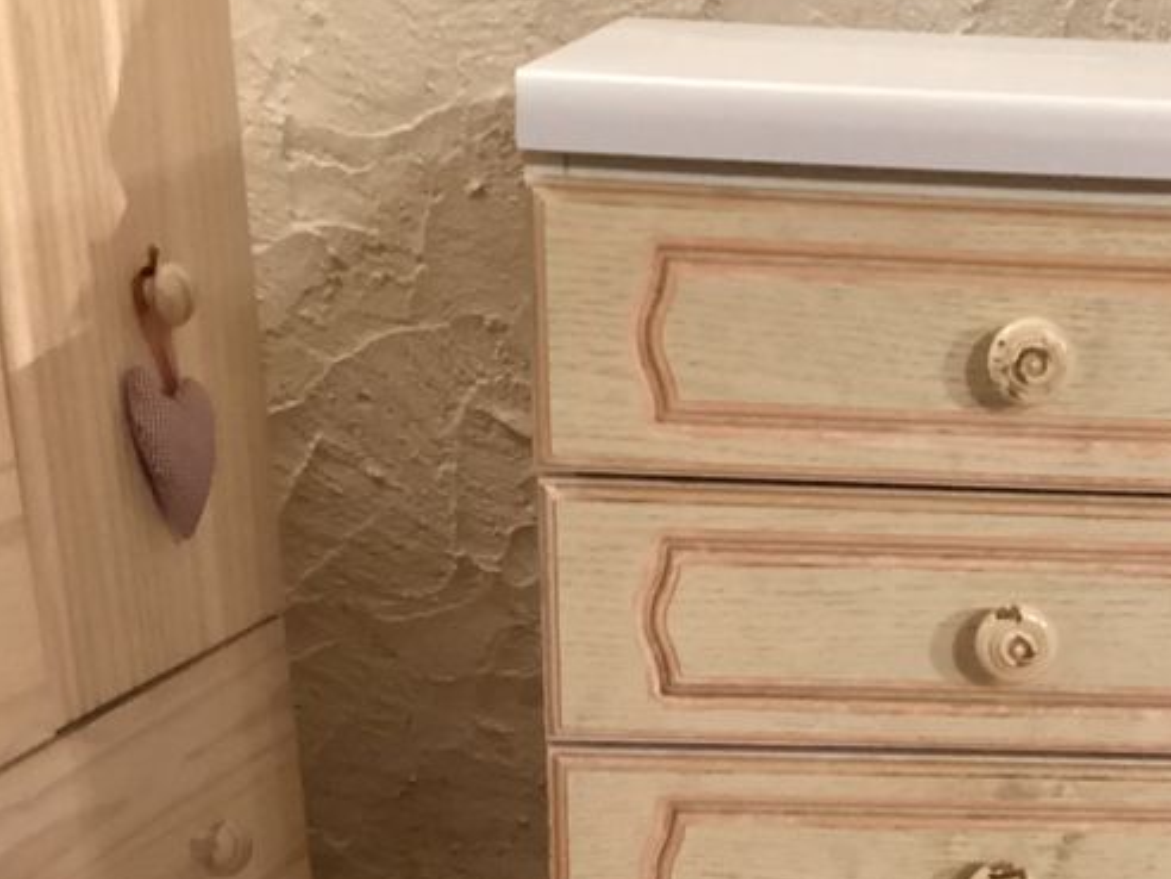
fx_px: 2131
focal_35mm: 63
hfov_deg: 29.8
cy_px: 817
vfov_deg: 22.6
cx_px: 981
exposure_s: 1/20
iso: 640
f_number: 2.4
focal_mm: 3.3
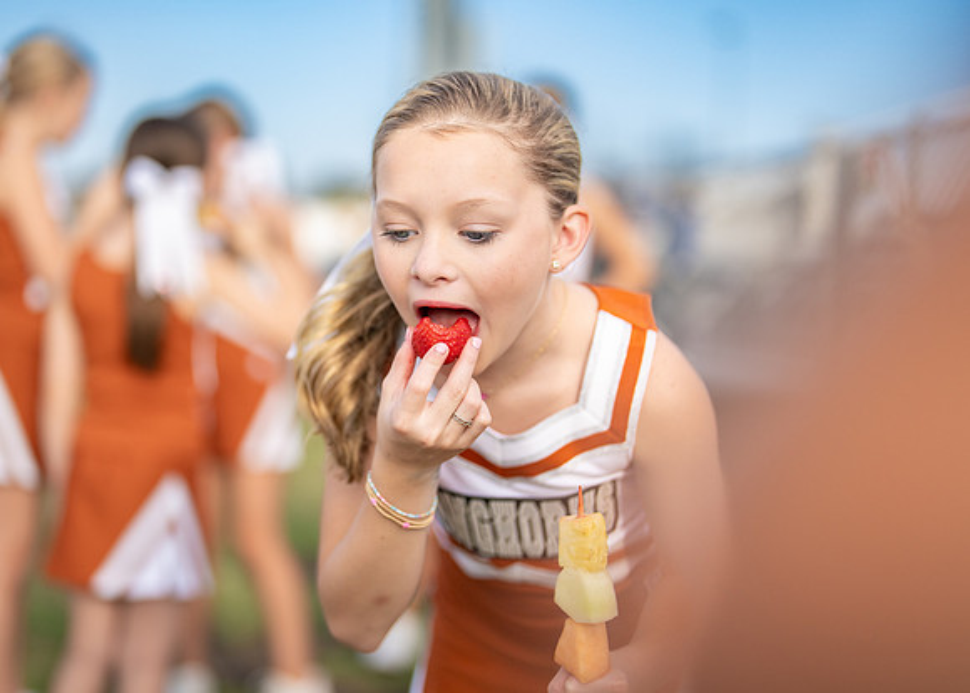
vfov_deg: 24.2
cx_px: 434
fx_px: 1615
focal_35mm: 59
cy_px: 327
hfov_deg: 33.4
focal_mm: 50
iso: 320
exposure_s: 1/12800
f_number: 1.2
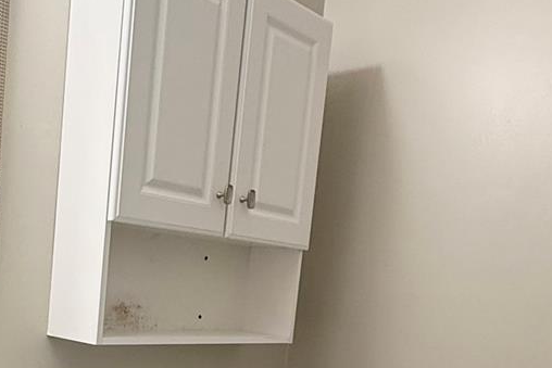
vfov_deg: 28.8
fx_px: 675
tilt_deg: -5.8
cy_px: 359
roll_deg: -5.0
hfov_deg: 42.8
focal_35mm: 44
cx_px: 124
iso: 320
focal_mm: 2.22
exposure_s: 1/120
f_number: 2.2
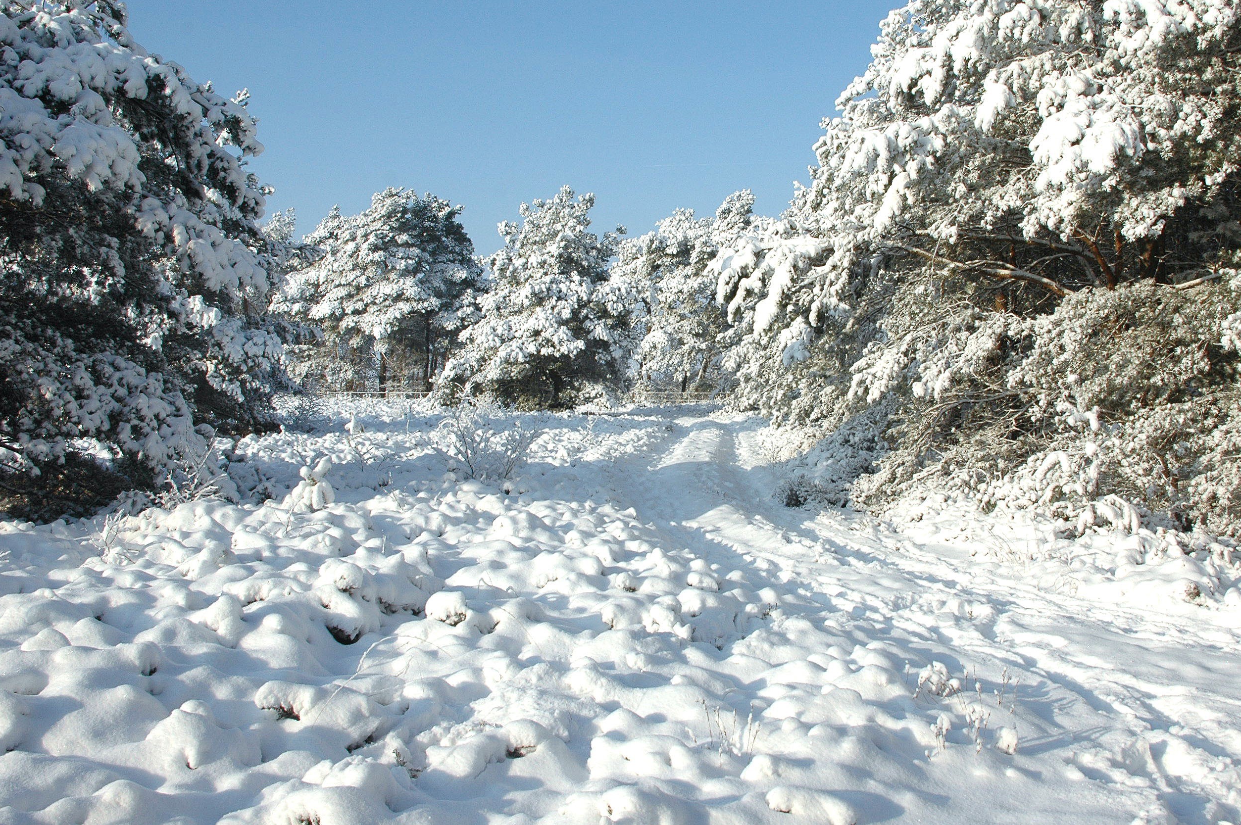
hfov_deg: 53.0
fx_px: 1240
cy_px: 359
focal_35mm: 36
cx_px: 714
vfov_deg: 36.8
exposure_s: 1/500
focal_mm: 20
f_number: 8
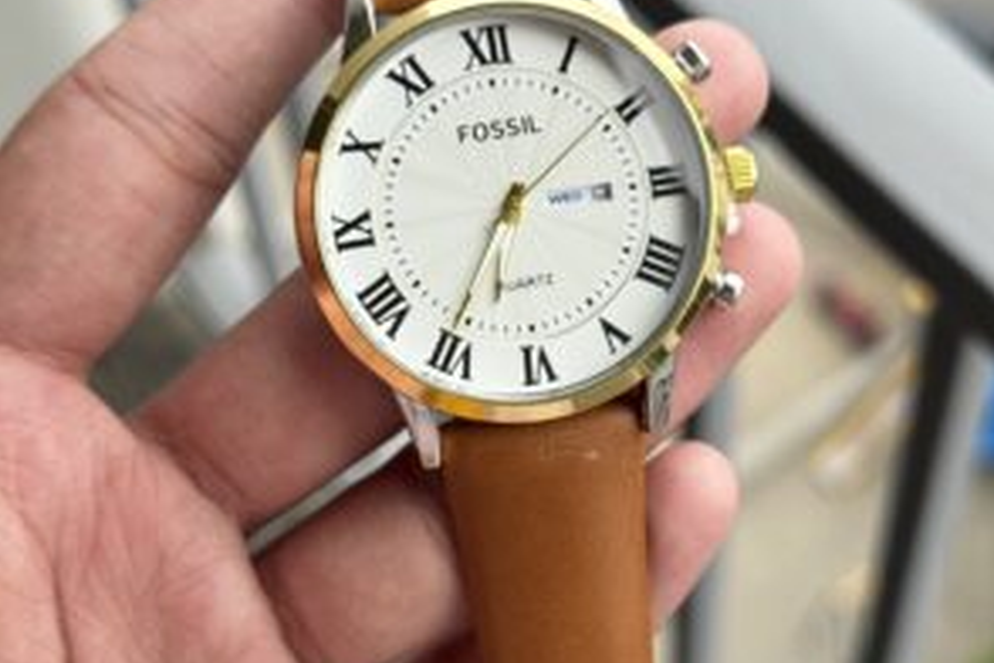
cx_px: 504
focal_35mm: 68
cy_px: 352
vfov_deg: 20.0
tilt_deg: -55.4
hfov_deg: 29.7
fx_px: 1877
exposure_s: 1/334
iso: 64
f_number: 1.78
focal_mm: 6.76
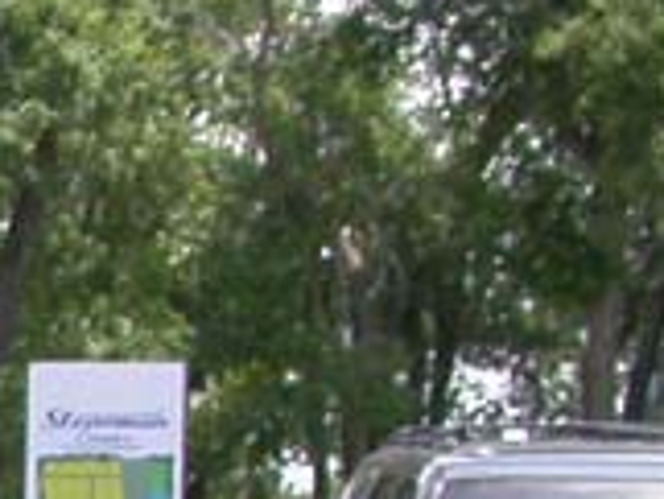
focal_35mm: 242
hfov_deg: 7.3
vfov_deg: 5.8
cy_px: 1369
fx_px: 4645
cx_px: -1262
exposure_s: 1/1000
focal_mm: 7.85
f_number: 2.6
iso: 100
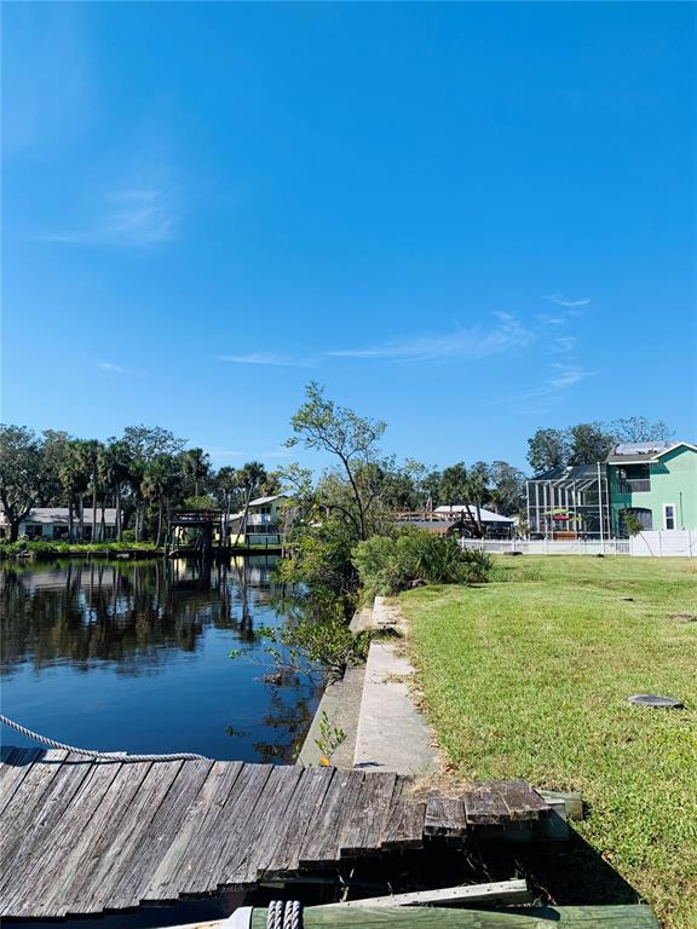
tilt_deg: +6.9
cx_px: 348
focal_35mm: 26
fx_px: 698
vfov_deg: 67.3
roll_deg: -0.1
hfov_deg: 53.1
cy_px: 464
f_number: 1.8
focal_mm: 4.25
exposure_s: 1/2114
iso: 25
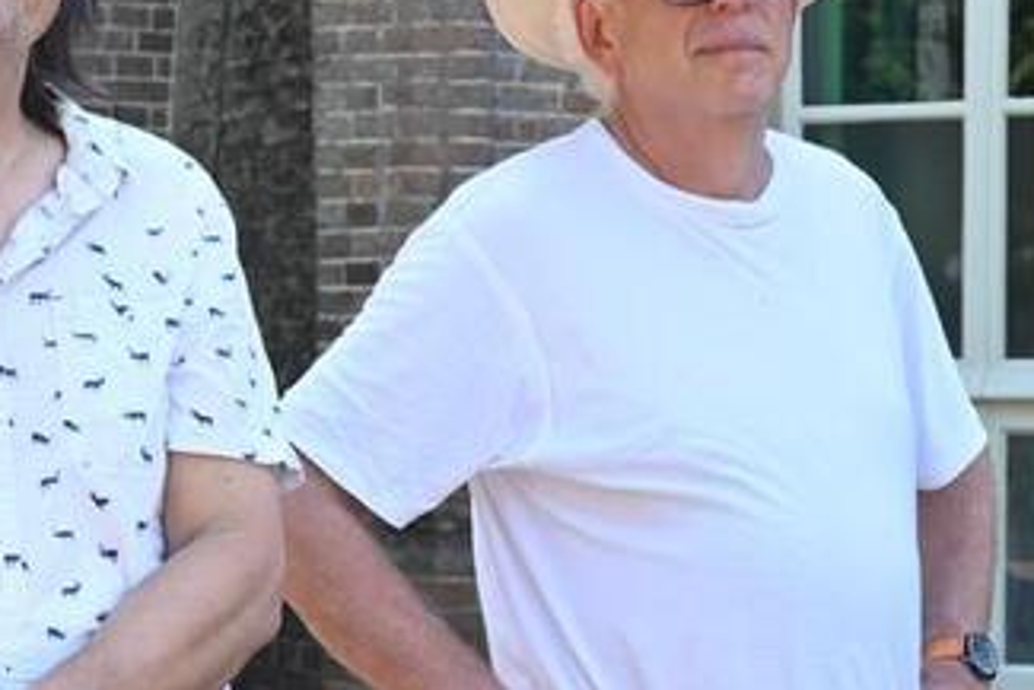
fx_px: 3333
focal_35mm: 116
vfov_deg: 11.6
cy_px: 828
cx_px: 881
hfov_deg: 17.4
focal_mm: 25.5
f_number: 4.5
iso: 200
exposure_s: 1/250
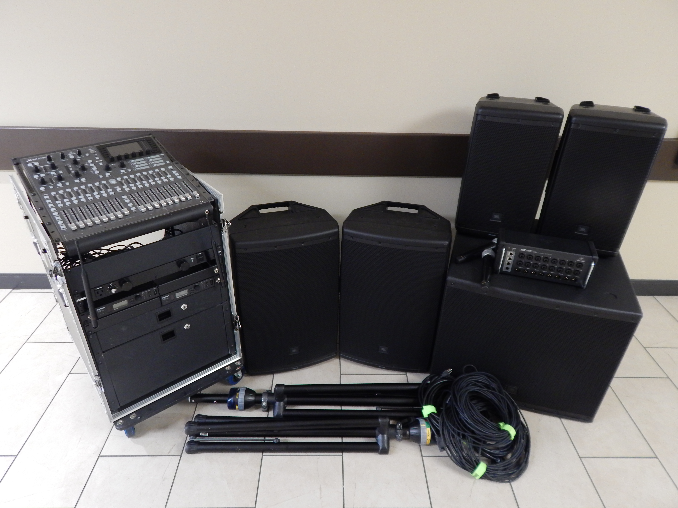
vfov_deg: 58.9
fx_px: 450
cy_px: 254
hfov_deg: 73.9
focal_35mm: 23
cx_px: 339
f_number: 3
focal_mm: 4
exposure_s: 1/15
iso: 400
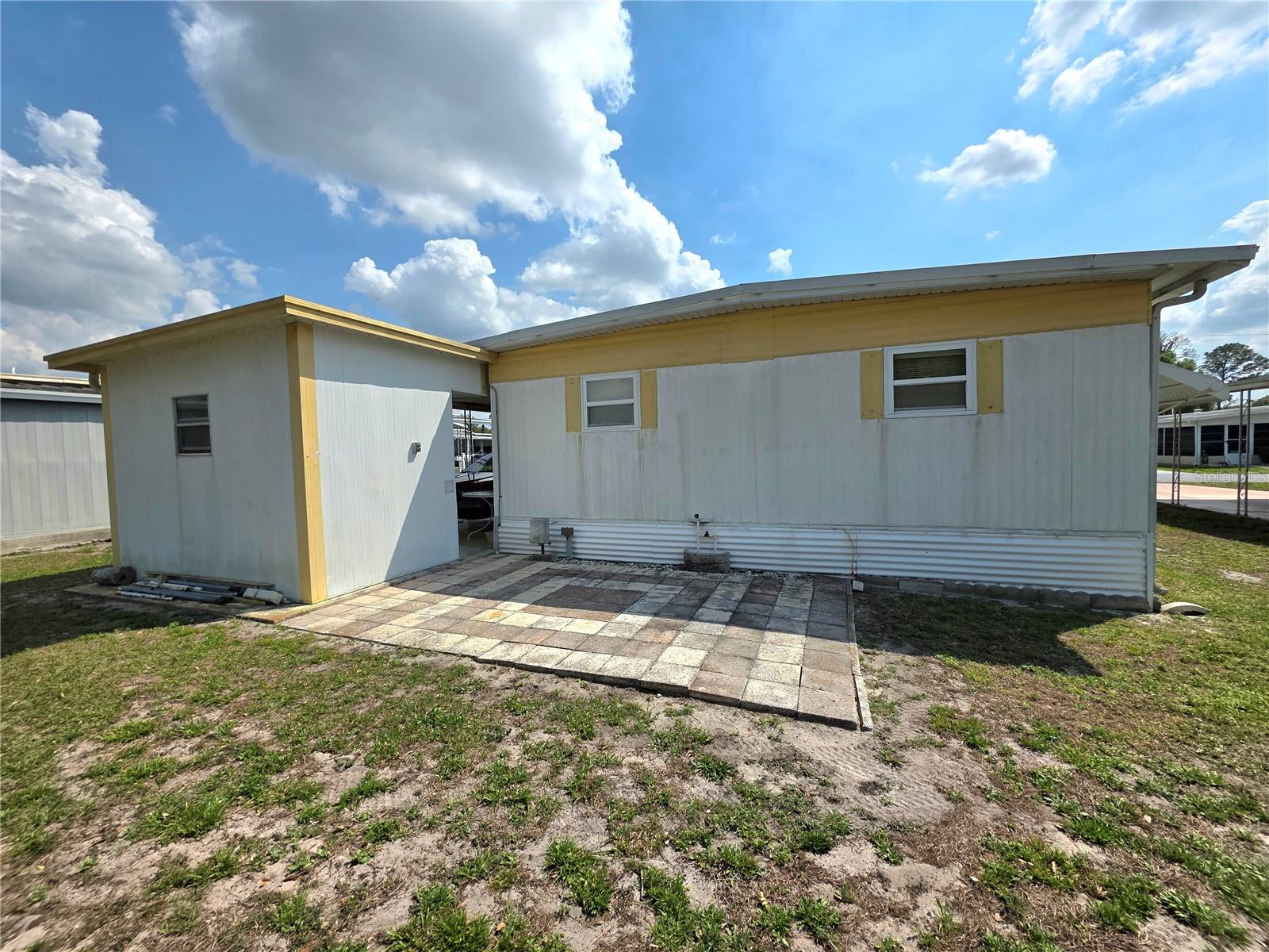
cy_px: 476
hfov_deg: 106.2
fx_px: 477
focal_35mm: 13
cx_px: 634
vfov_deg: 89.9
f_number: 1.9
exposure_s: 1/5000
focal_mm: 2.2
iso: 40
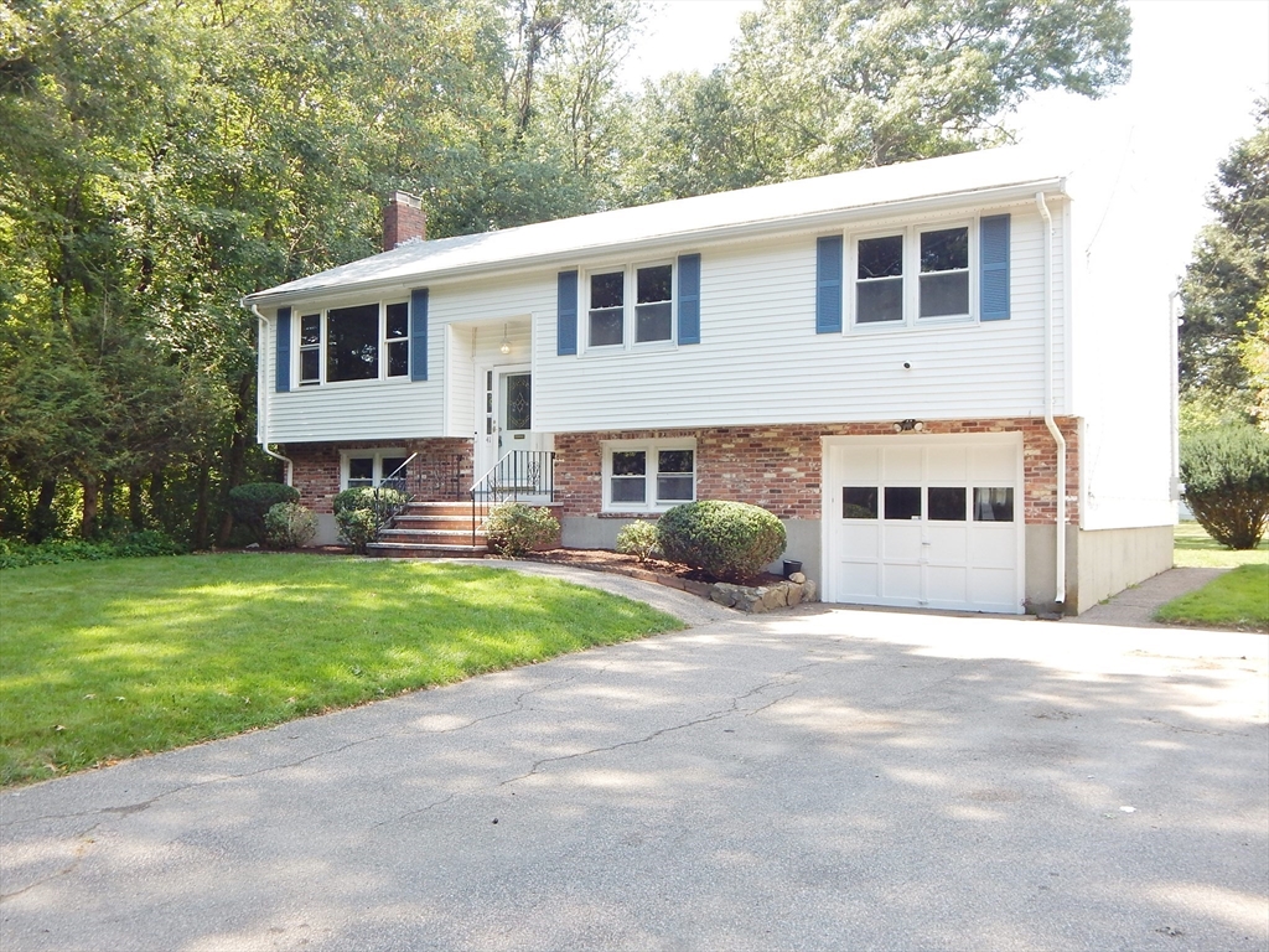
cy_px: 476
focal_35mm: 31
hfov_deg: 58.4
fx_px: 1136
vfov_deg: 45.4
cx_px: 634
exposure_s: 1/250
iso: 140
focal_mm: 5.6
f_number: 3.2
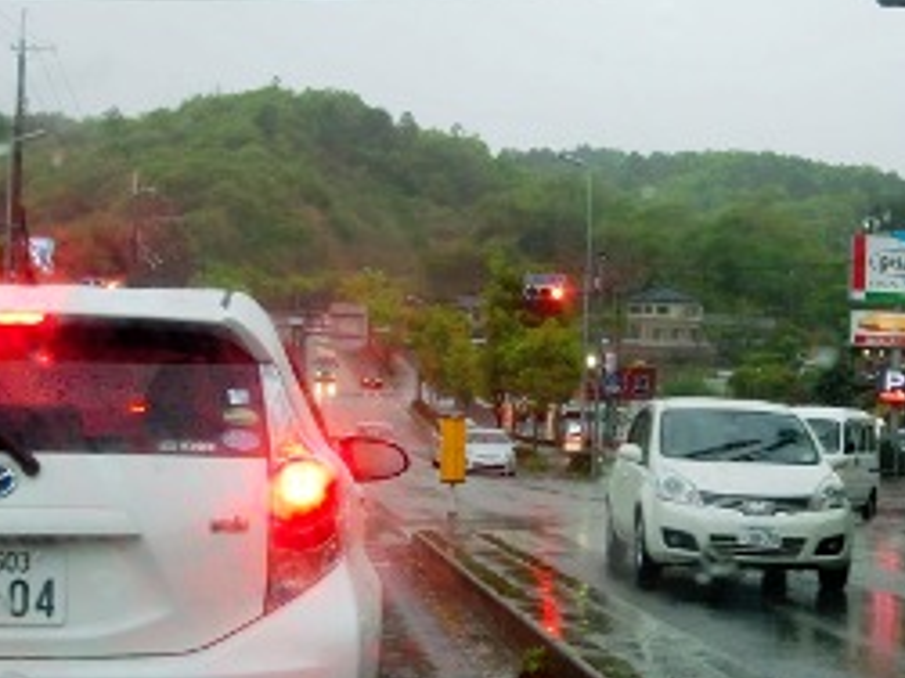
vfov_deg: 18.4
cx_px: 611
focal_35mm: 80
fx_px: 2091
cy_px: 415
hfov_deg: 24.3
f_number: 3.6
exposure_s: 1/60
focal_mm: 9.8
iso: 125
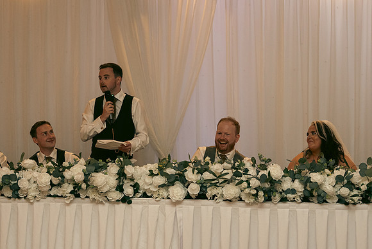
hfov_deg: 31.9
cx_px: 186
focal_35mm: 63
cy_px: 124
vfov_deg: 21.6
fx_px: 651
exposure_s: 1/160
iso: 2500
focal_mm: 42
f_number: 3.5
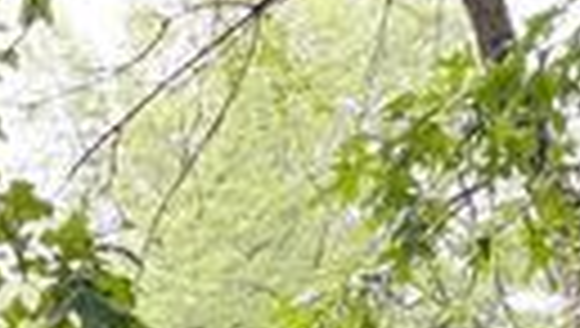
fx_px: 1556
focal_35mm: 101
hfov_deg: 17.8
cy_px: 775
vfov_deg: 10.5
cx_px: -400
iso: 80
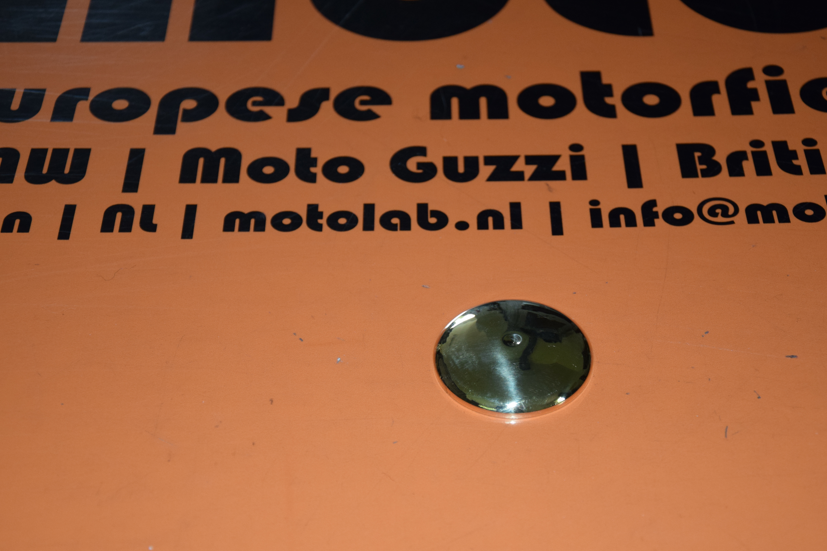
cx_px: 447
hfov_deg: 26.5
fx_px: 1759
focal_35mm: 77
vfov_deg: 17.8
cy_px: 305
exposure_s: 1/60
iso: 1000
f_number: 4.8
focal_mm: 45
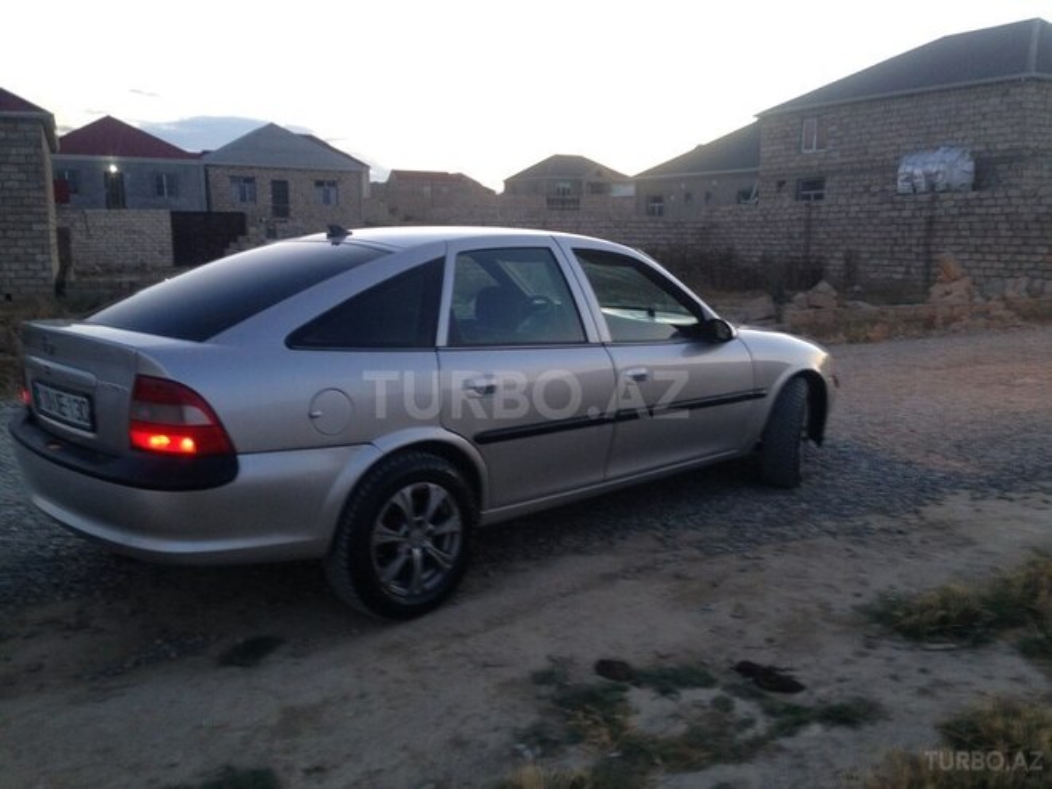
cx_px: 526
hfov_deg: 55.4
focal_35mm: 33
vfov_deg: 42.9
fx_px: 1003
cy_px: 394
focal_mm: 4.12
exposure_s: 1/20
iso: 80
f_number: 2.4
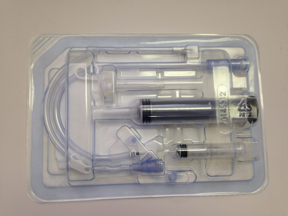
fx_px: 275
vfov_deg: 42.9
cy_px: 108
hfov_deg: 55.4
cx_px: 144
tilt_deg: -82.2
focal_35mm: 33
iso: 50
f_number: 2.4
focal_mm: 4.12
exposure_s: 1/40
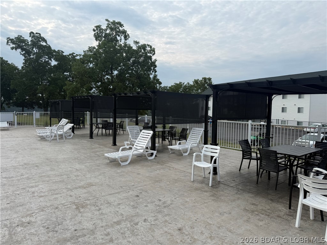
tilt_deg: -4.0
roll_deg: -1.6
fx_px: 227
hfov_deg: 71.6
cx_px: 164
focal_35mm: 24
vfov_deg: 56.8
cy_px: 122
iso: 80
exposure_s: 1/4167
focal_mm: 6.76
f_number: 1.78
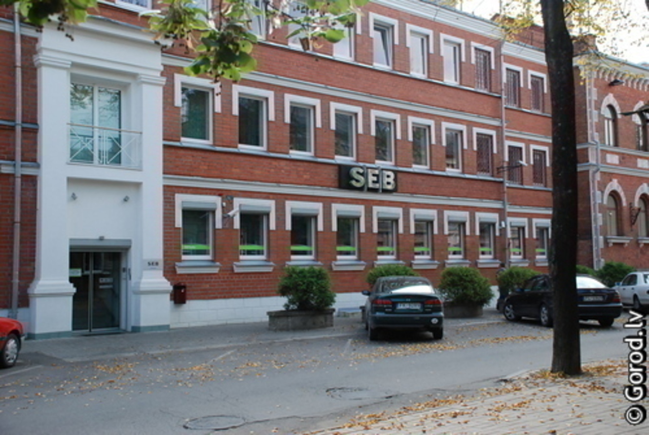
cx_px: 324
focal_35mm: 39
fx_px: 704
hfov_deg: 49.5
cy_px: 218
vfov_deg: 34.3
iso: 640
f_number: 4
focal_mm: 26
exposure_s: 1/1000
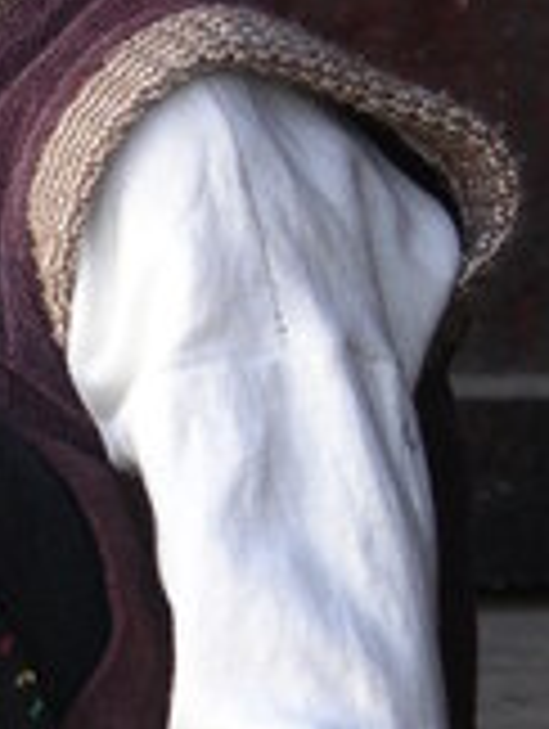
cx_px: -180
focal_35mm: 430
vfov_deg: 4.6
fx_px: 9069
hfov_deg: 3.5
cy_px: 392
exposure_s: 1/110
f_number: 4.2
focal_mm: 27.8
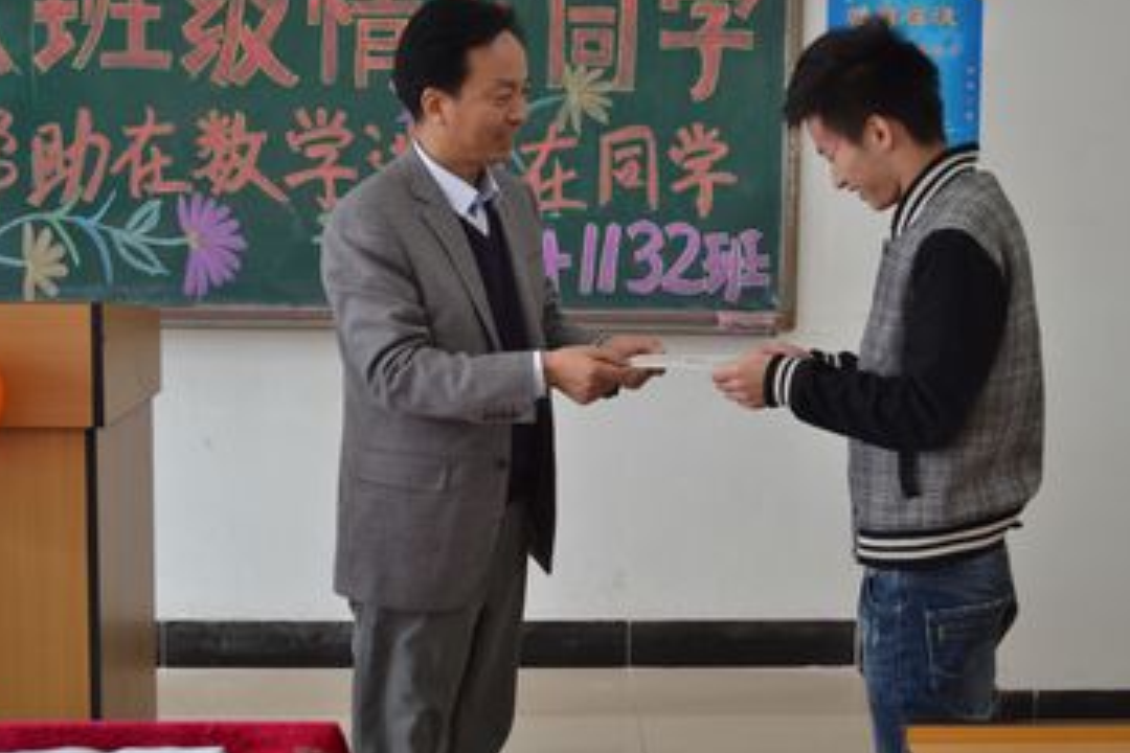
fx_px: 1758
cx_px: 618
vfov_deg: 24.2
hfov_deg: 35.6
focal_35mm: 56
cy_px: 364
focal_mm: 32
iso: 400
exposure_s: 1/80
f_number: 4.8
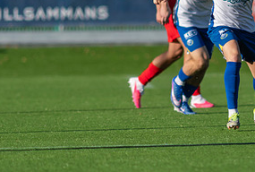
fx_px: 8385
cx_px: 282
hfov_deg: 1.7
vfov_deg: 1.2
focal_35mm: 1180
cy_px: 48
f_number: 3.2
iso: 125
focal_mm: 300
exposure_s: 1/2000
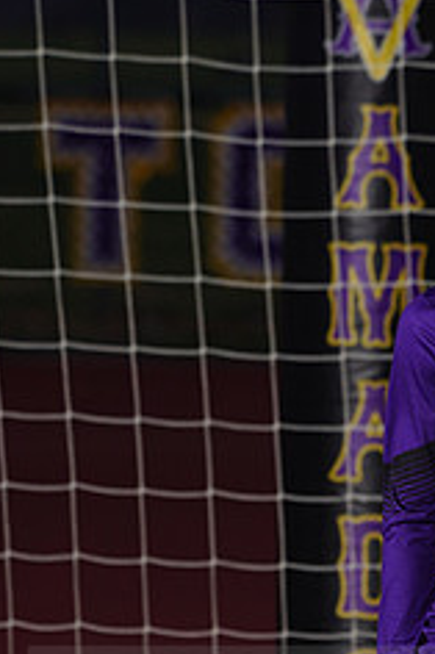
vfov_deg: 3.1
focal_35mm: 659
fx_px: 11961
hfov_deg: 2.1
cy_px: 684
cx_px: 522
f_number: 7.1
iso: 200
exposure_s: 1/200
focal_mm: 268
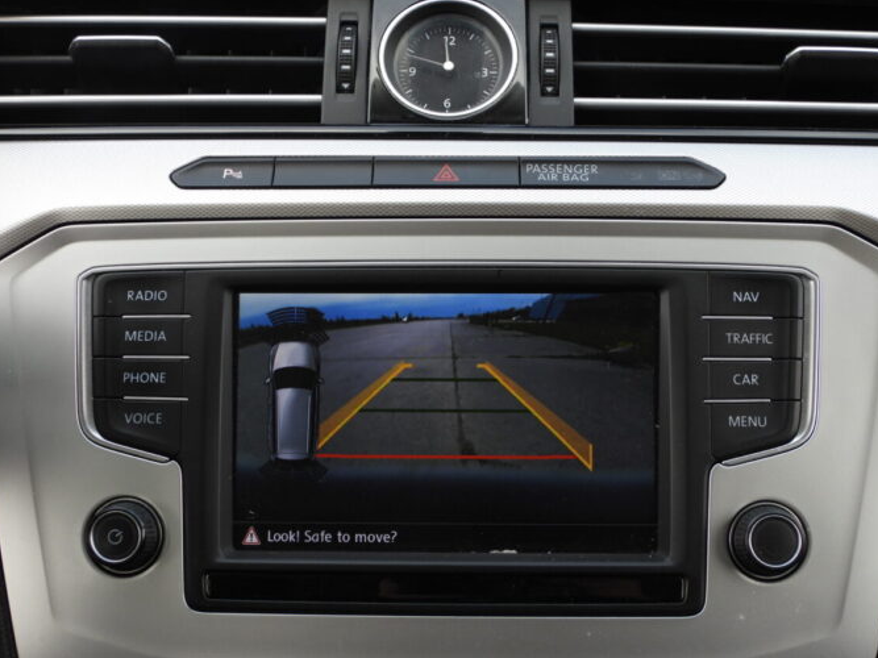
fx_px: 1192
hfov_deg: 40.4
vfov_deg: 30.9
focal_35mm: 47
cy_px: 317
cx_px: 436
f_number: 3.2
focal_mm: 7.9
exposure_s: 1/160
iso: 100
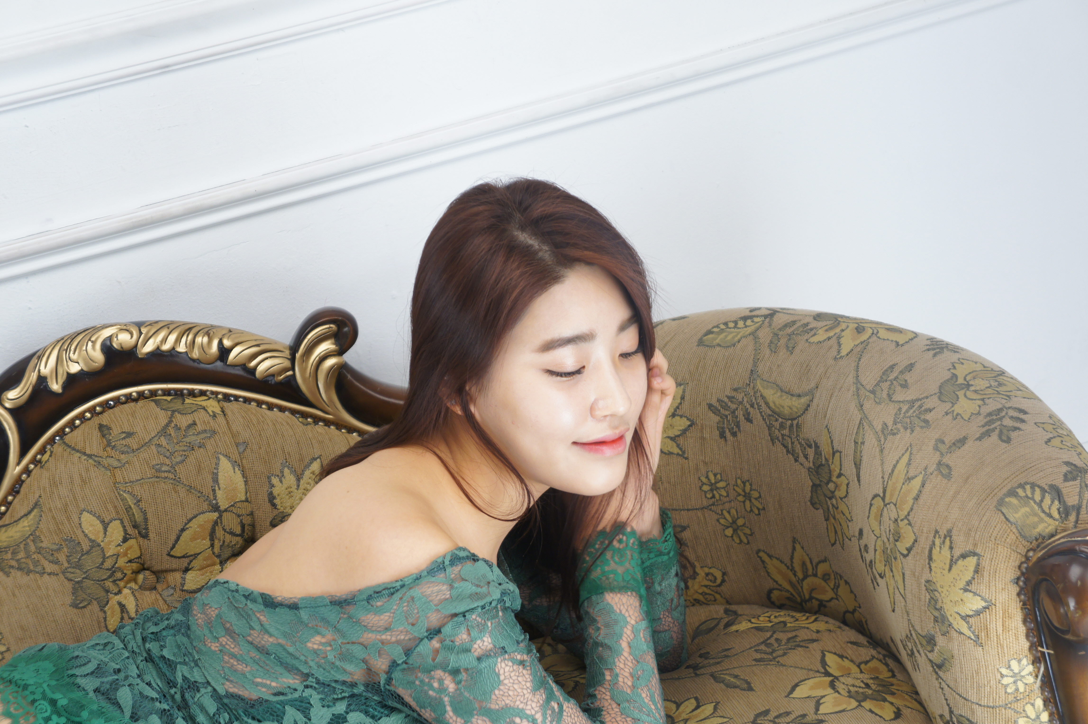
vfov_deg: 16.5
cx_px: 544
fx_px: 2492
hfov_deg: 24.6
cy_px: 362
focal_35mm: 82
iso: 400
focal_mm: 55
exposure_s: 1/100
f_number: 5.6
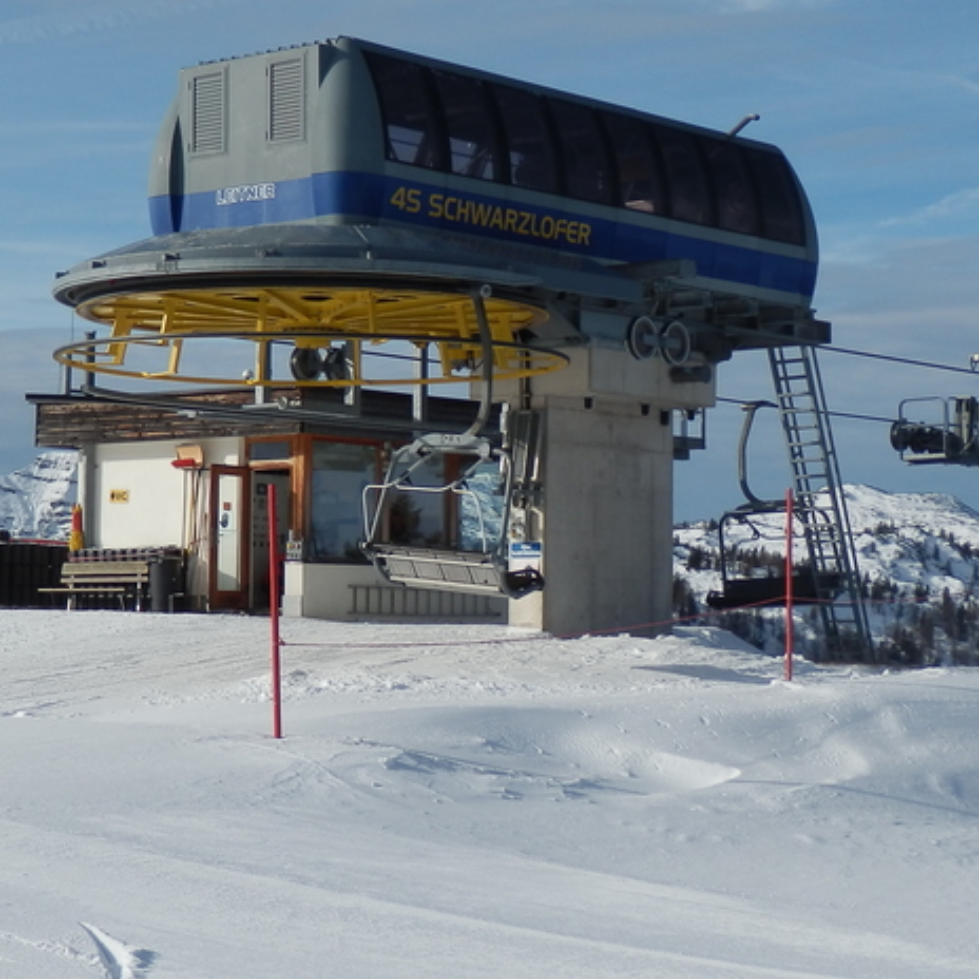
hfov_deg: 22.2
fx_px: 2496
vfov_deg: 22.2
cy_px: 490
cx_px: 439
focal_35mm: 78
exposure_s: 1/160
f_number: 10.4
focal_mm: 7.3
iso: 80
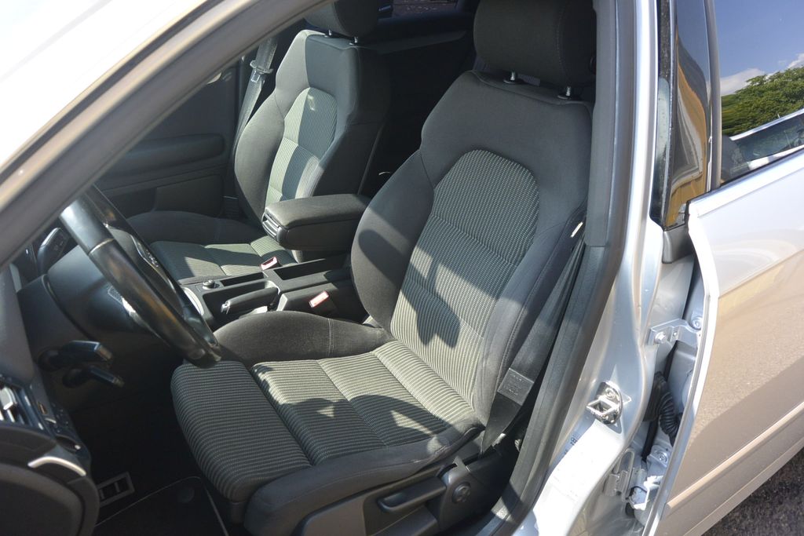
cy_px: 268
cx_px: 402
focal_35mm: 27
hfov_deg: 67.4
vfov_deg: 47.9
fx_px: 603
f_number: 3.5
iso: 160
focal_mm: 10
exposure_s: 1/400
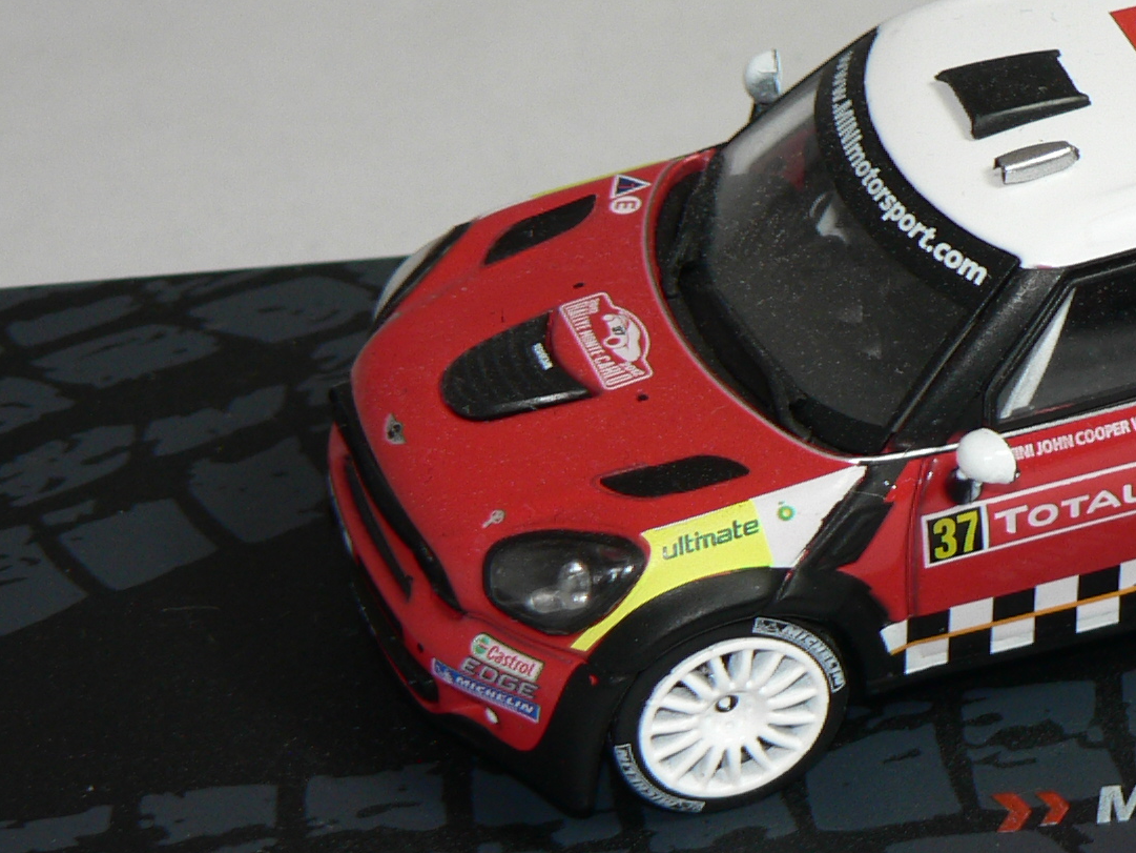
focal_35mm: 206
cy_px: 384
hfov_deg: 9.5
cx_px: 1156
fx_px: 6761
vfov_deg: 7.2
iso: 80
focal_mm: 14.5
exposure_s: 1/60
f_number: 3.2
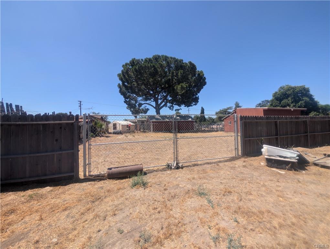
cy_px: 124
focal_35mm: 12
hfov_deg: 110.5
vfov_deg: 94.6
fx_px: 115
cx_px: 165
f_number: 1.7
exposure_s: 1/2041
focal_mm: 2.02
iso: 49
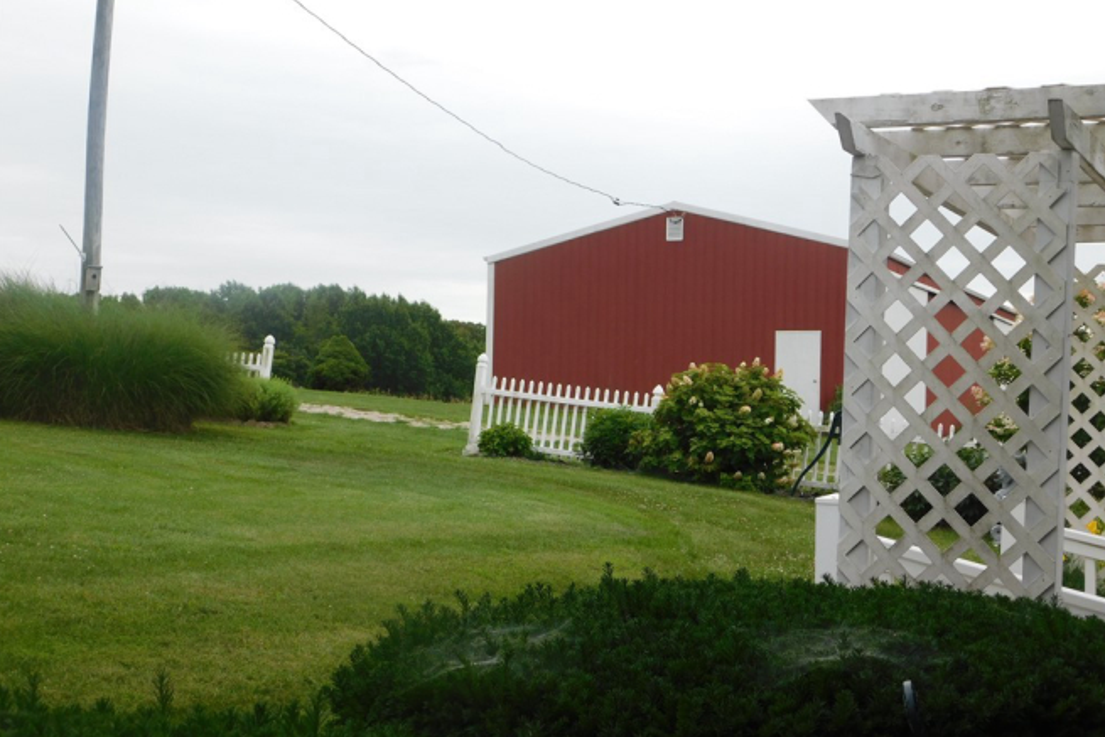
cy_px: 356
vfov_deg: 25.1
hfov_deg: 36.9
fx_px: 1658
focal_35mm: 54
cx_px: 558
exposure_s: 1/250
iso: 125
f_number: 3.8
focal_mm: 9
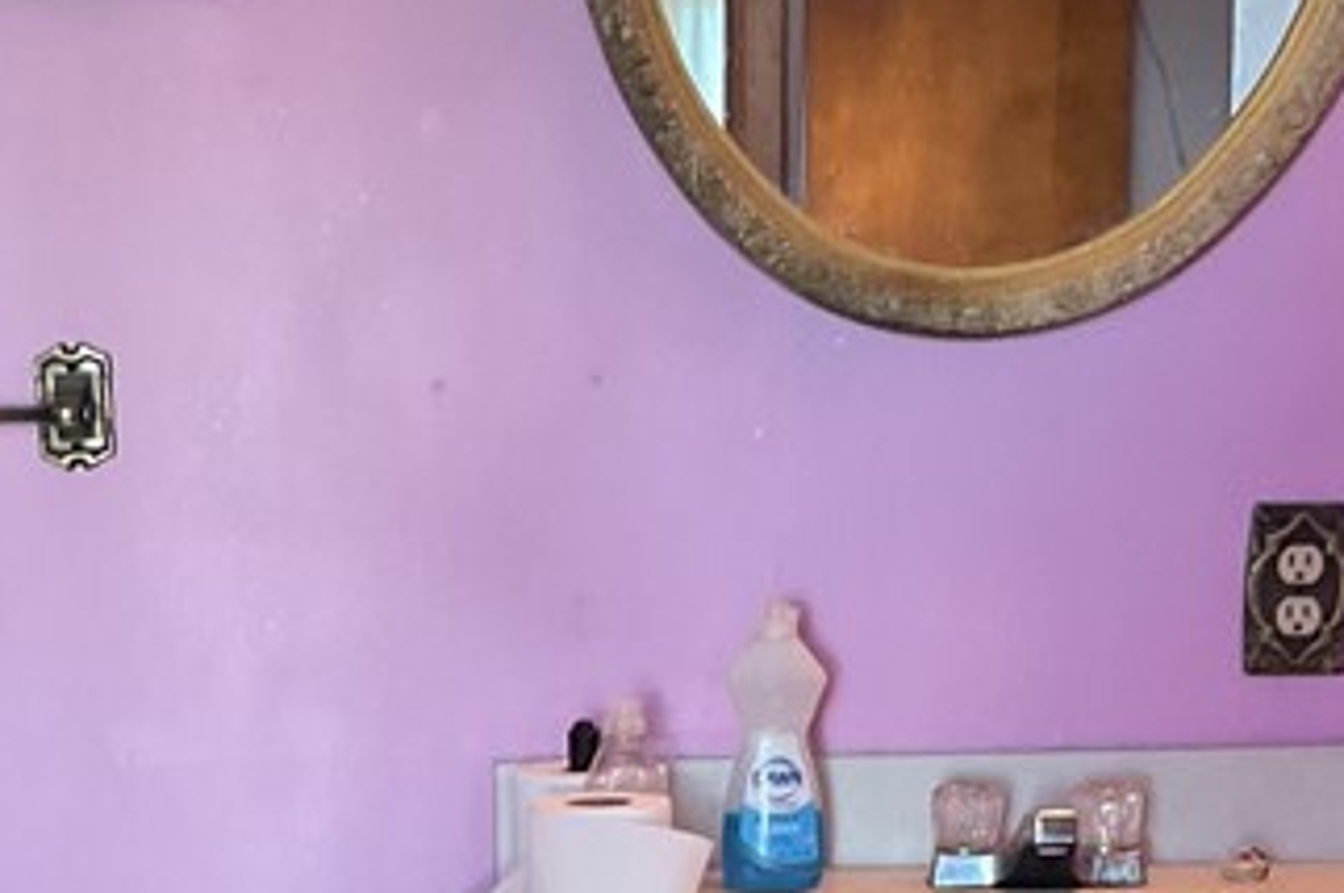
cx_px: 321
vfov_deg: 13.9
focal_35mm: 96
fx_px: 3580
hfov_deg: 21.1
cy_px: 976
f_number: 1.8
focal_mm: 3
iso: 100
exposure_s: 1/50
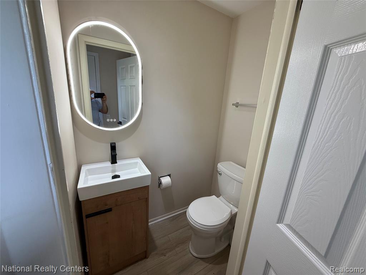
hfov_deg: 102.1
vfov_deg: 85.7
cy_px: 138
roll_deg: -3.4
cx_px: 183
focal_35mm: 14
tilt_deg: -13.0
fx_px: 148
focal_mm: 2.22
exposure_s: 1/120
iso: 125
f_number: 2.2
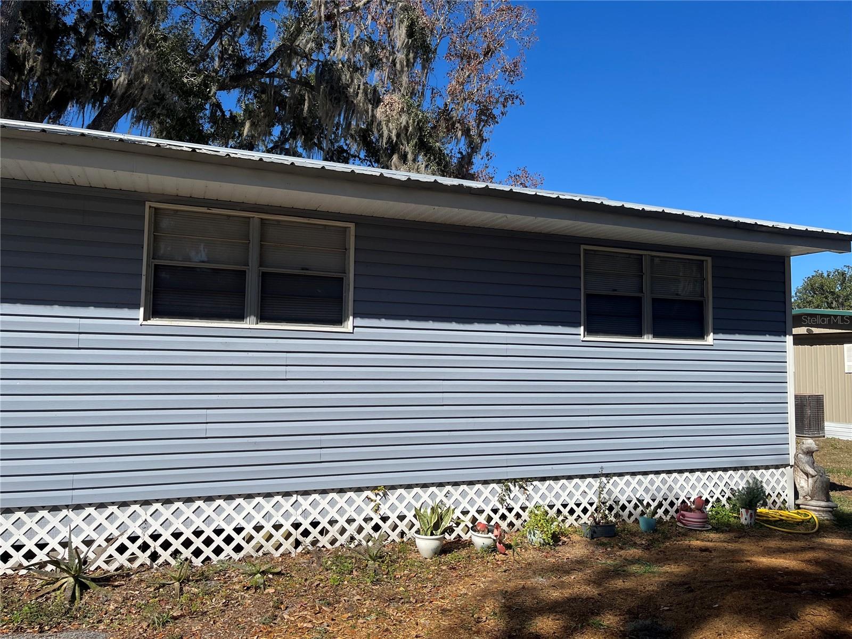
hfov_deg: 67.3
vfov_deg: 53.1
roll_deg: -0.5
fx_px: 640
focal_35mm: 26
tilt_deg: +4.3
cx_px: 426
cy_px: 320
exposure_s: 1/4016
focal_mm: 5.1
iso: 50
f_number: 1.6
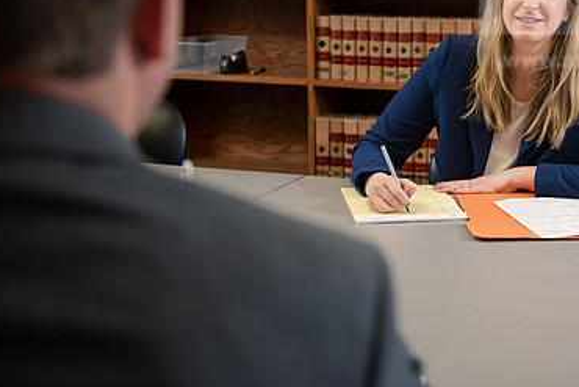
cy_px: 93
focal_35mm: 69
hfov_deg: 28.8
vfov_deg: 19.6
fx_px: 1110
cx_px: 432
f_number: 3.2
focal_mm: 44
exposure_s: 1/160
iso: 800
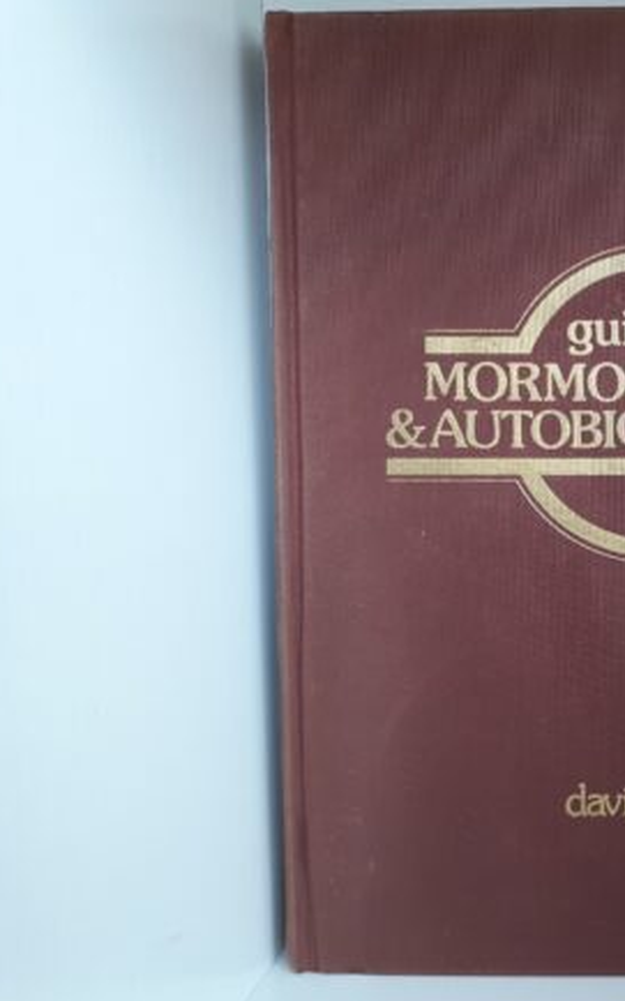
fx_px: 1118
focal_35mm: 41
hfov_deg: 28.6
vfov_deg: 48.2
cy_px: 496
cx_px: 671
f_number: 1.7
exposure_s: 1/40
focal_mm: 3.7
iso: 50
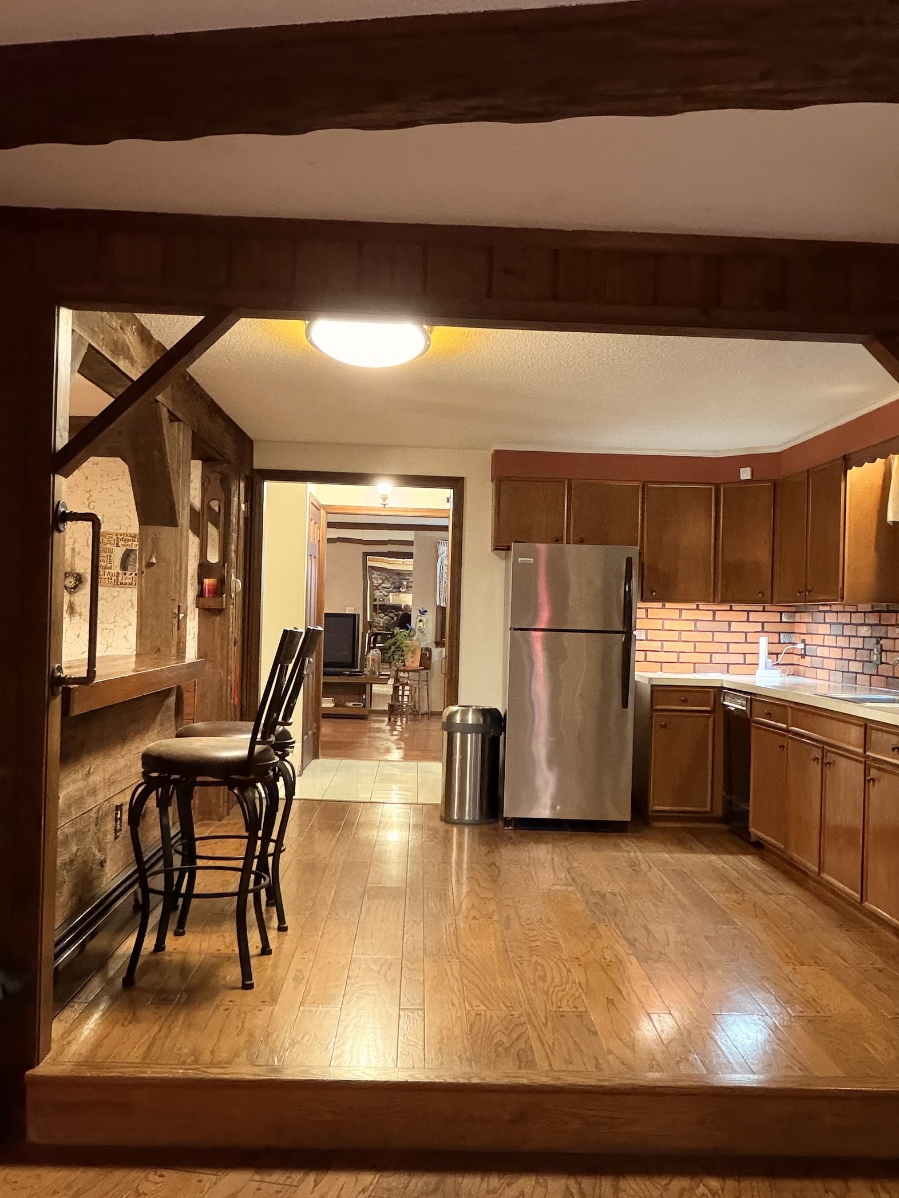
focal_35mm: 33
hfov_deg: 42.9
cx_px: 461
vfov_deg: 55.3
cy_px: 618
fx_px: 1143
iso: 800
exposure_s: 1/15
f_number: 1.9
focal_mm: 2.71
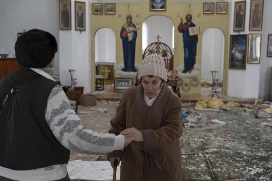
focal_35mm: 38
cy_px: 93
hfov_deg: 50.7
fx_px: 287
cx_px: 145
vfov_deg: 35.0
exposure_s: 1/160
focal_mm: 35
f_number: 2.8
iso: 400
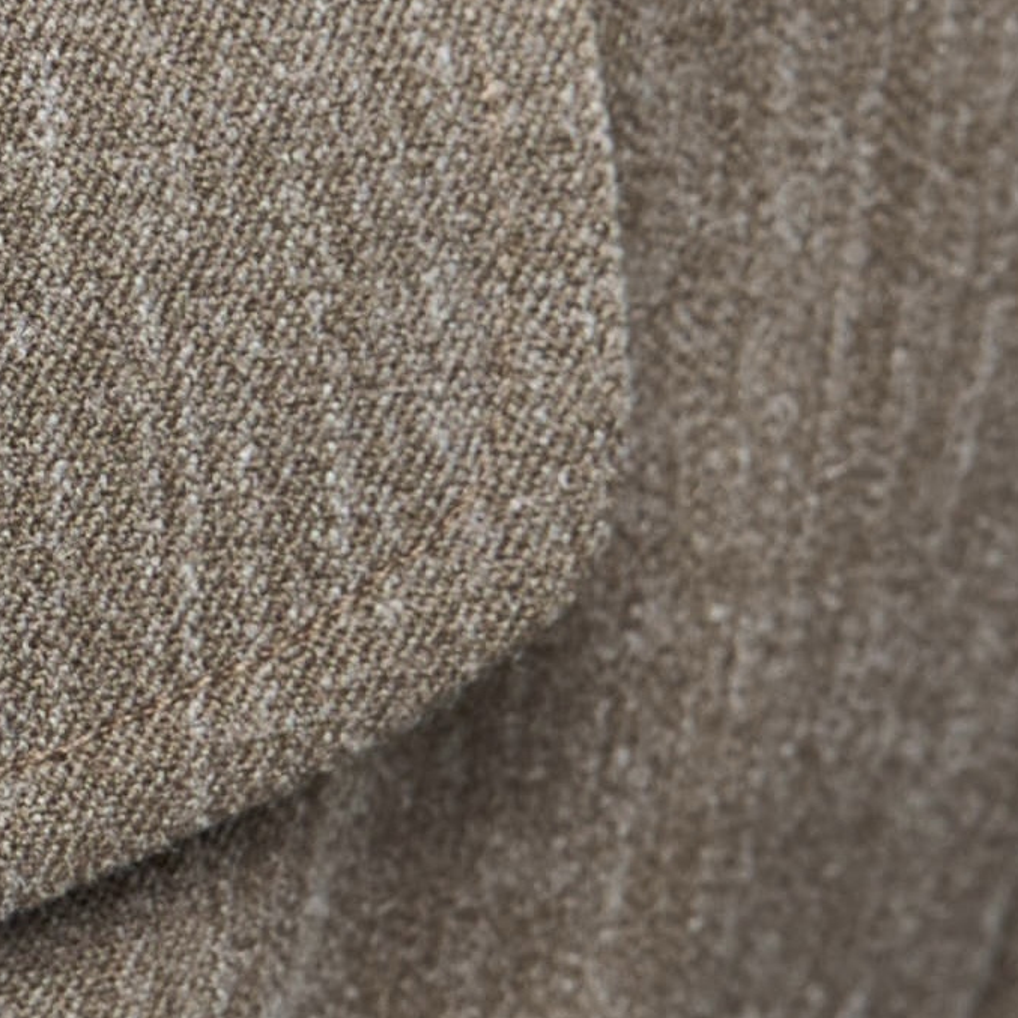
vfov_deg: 3.6
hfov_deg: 3.5
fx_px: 16336
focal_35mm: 491
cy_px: 1232
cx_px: -1119
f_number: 8
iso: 200
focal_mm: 85
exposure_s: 1/125
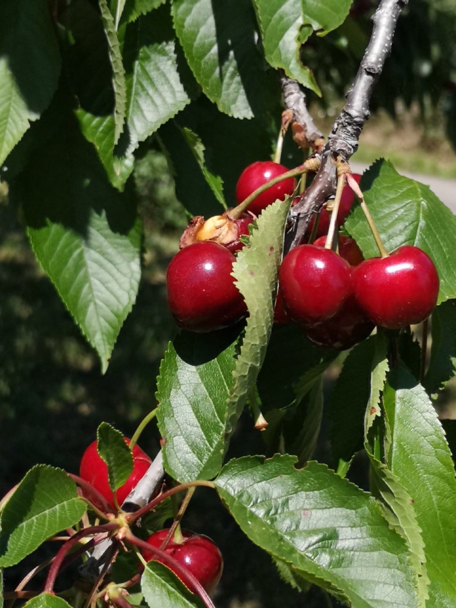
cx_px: 228
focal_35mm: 57
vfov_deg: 33.8
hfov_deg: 25.7
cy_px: 304
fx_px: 1001
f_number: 1.8
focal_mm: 3.95
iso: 50
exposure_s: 1/2364
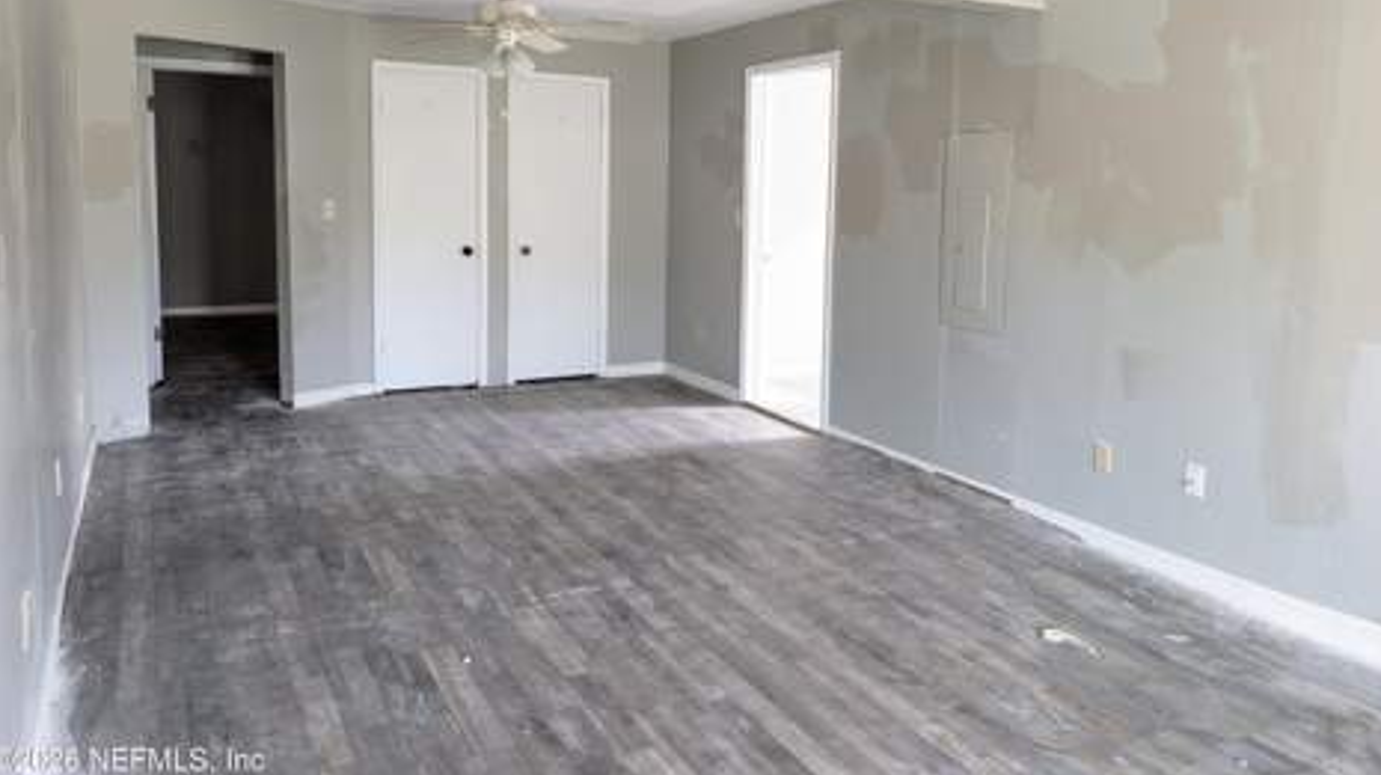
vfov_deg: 42.4
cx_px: 701
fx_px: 988
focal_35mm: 27
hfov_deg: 69.9
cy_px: 270
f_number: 1.68
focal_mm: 6.9
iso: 383
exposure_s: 1/60
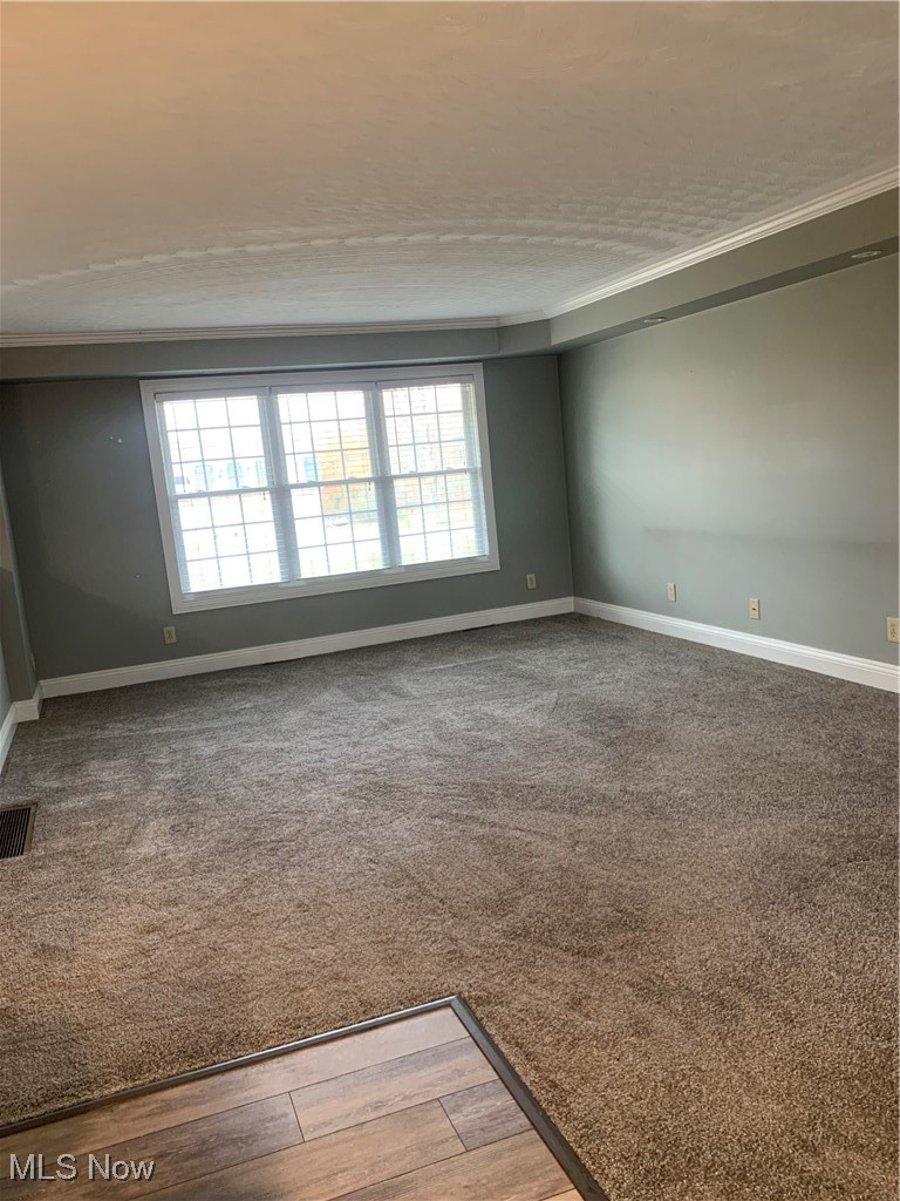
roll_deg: +5.0
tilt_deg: -7.2
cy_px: 600
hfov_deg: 53.1
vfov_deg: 67.3
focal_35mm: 26
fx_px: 901
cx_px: 450
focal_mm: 4.25
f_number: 1.8
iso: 160
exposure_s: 1/60
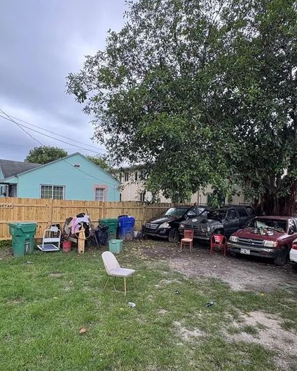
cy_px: 206
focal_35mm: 22
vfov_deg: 74.8
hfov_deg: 63.1
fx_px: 242
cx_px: 145
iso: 64
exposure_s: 1/238
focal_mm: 2.22
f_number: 2.2
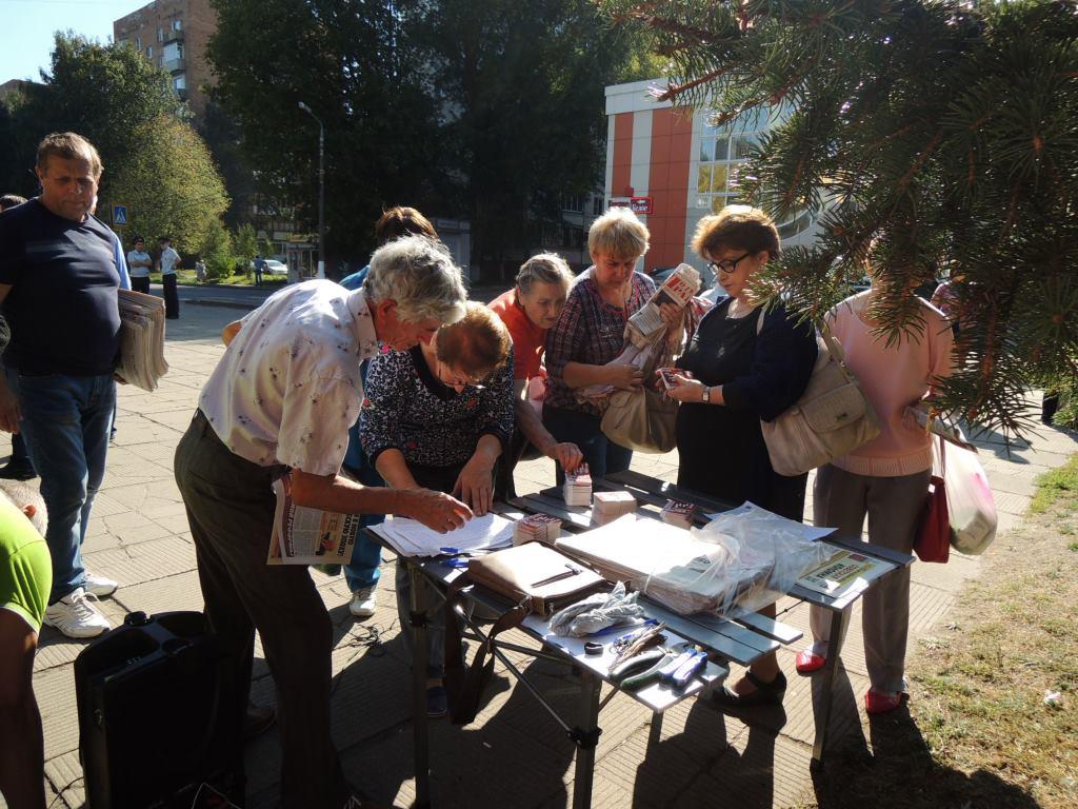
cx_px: 539
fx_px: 747
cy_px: 404
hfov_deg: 71.6
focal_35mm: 24
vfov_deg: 56.8
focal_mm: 4.3
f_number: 2.8
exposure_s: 1/800
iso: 100
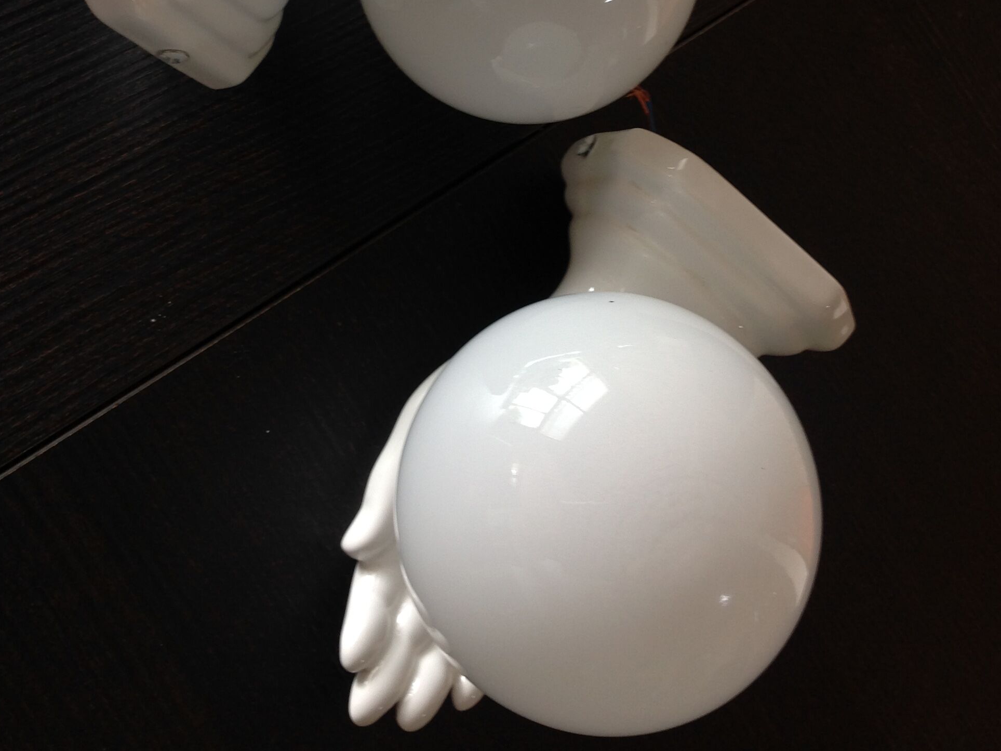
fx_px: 1359
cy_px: 154
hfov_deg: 40.4
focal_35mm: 47
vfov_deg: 30.2
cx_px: 499
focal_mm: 4.28
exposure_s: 1/17
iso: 50
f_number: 2.4
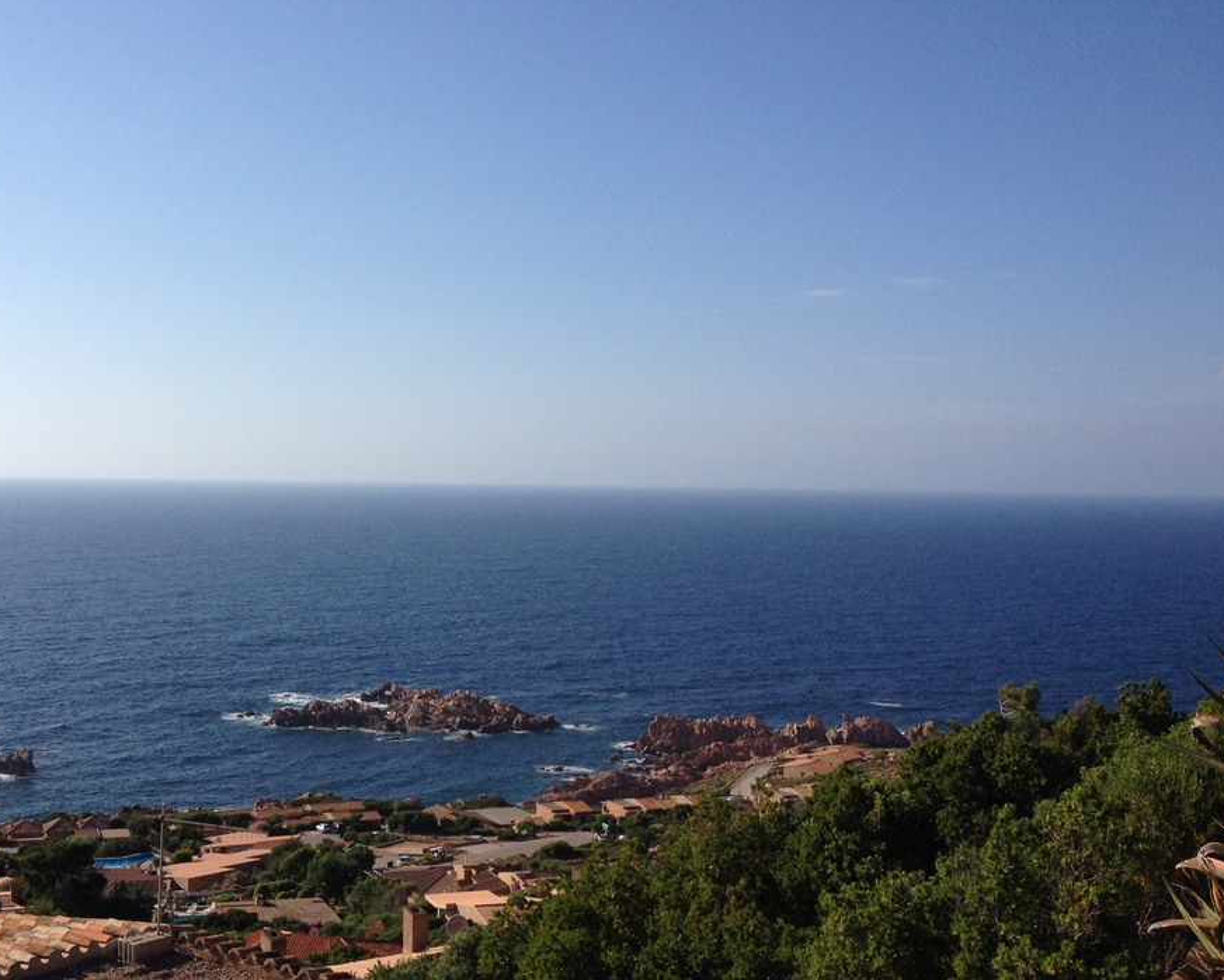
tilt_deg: -4.4
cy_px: 512
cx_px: 399
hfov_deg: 39.0
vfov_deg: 32.1
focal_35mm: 47
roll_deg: -0.5
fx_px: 1703
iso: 50
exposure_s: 1/2513
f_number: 2.4
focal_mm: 4.28
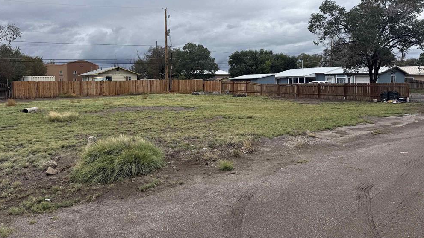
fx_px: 304
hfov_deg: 69.8
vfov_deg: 42.5
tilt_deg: -1.8
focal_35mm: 27
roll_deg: +0.4
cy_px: 87
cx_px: 206
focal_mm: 6.76
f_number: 1.78
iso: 80
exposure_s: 1/3759
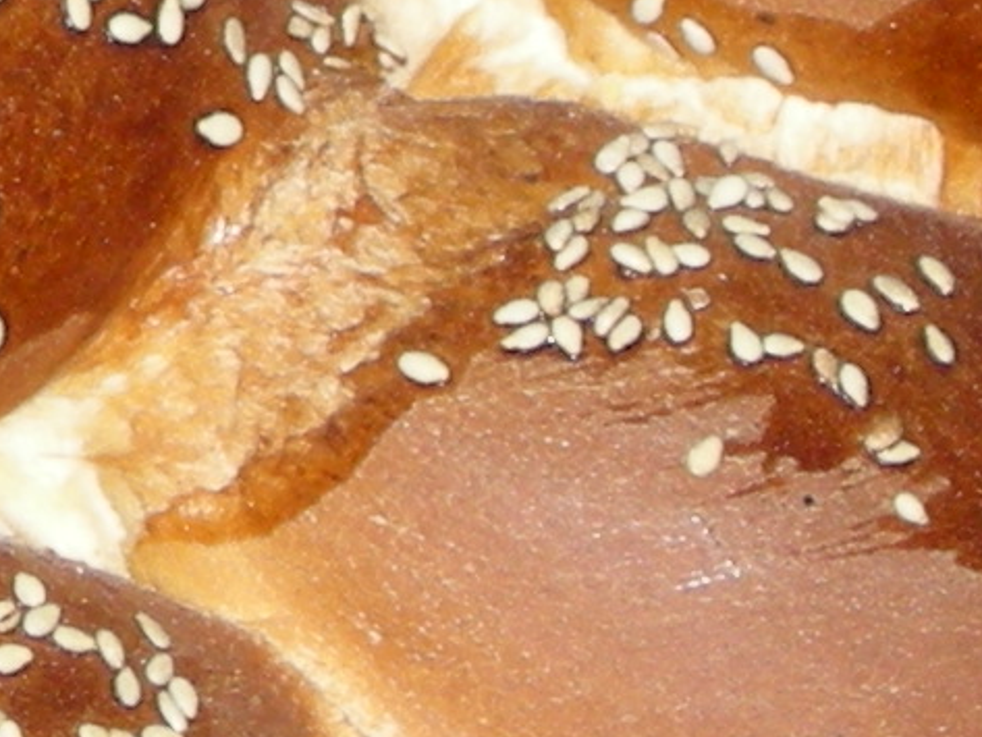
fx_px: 19466
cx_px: -139
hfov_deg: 2.9
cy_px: -1034
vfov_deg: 2.2
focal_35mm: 686
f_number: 4.3
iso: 122
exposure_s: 1/60
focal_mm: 18.6
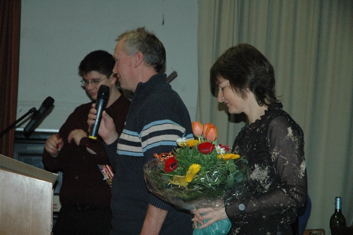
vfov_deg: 13.0
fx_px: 1029
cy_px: 118
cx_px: 176
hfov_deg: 19.5
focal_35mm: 105
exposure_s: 1/60
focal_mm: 70
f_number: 5
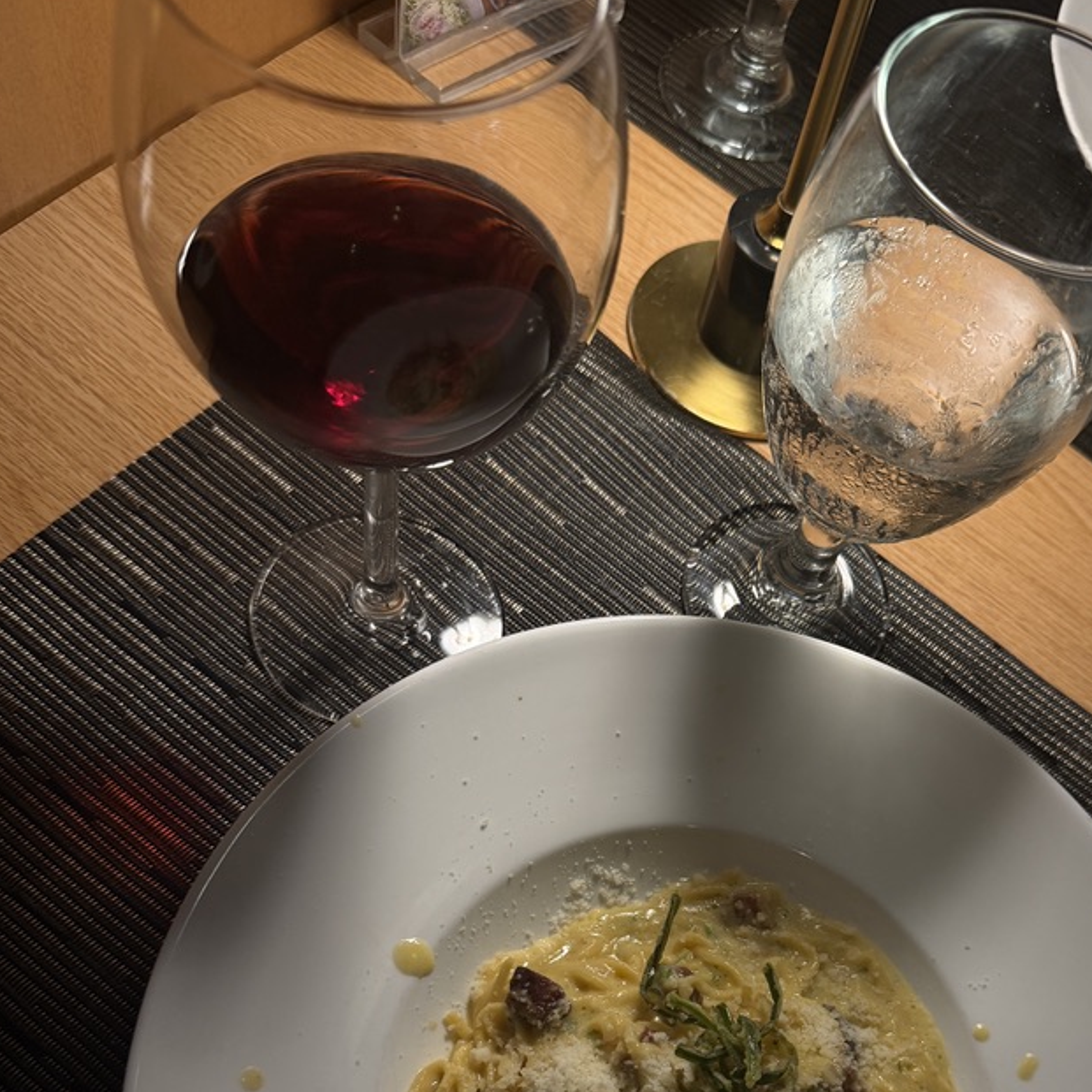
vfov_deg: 45.5
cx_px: 663
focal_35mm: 35
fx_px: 1249
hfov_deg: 46.9
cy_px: 825
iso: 125
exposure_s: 1/60
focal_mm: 6.76
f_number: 1.78
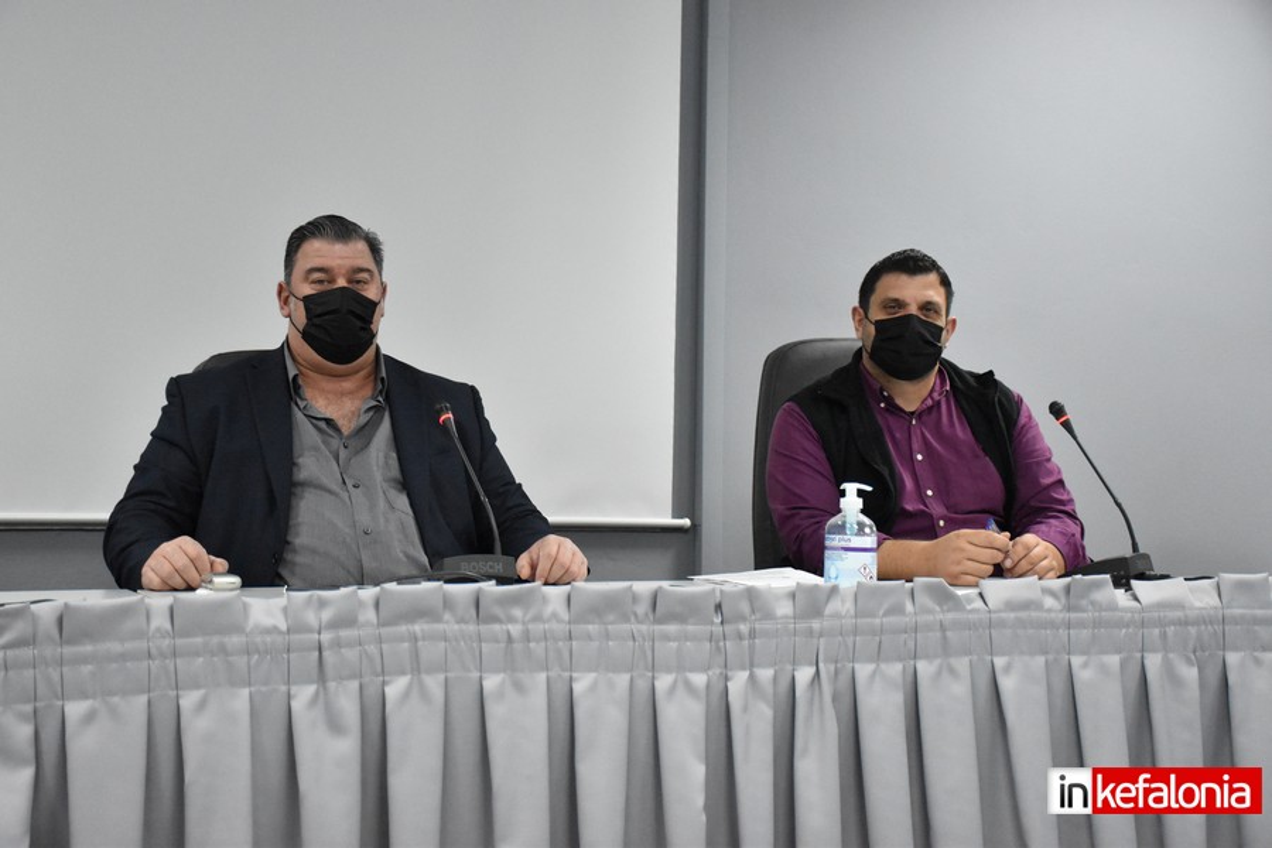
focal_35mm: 51
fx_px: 1802
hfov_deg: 38.9
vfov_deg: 26.5
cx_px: 636
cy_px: 424
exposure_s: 1/200
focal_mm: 34
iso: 5000
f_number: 4.5
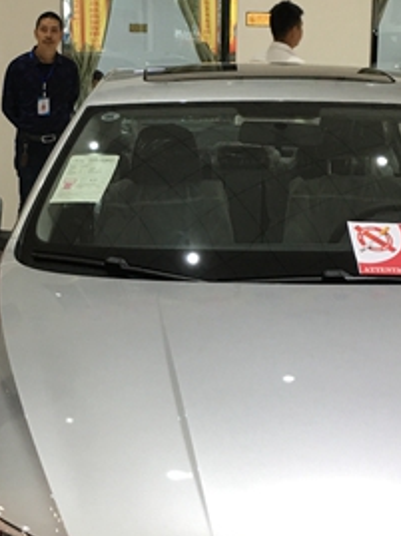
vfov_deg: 27.1
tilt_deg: -9.2
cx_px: 130
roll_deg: -0.6
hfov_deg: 20.3
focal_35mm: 72
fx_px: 1115
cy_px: 250
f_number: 2.2
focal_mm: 4.15
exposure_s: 1/33
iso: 50
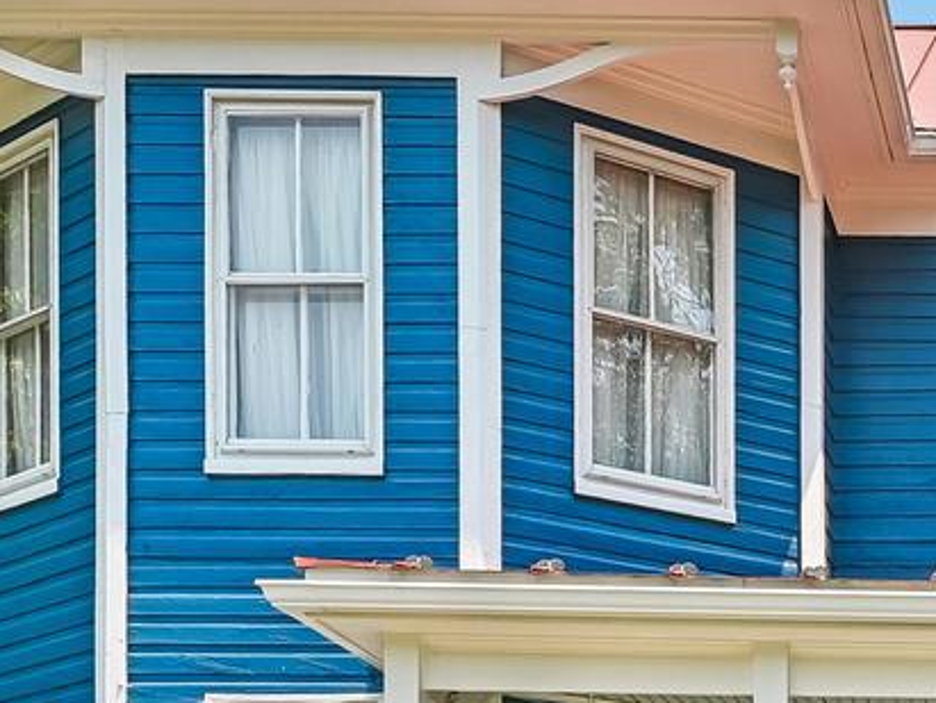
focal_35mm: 67
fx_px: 1813
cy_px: 745
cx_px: 1161
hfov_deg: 25.6
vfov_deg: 21.0
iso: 100
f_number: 8
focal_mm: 14
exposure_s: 1/160
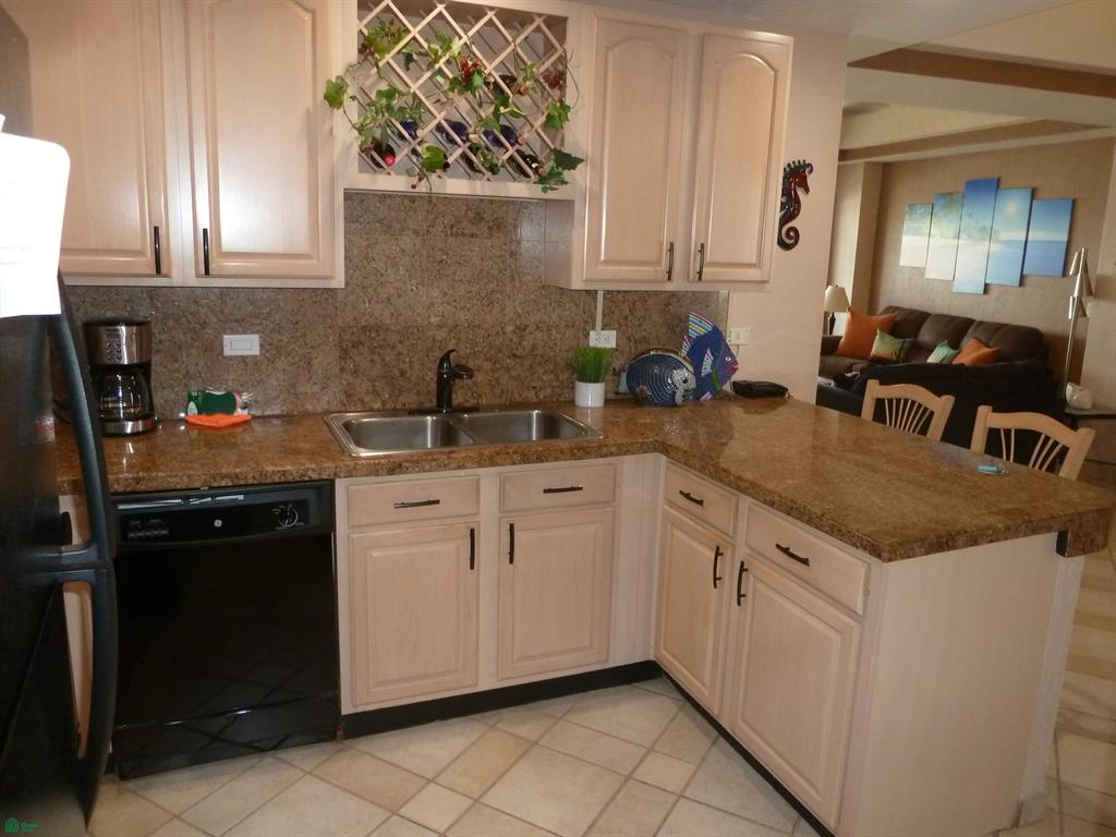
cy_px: 418
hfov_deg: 69.4
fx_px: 806
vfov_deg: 54.9
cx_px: 558
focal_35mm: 25
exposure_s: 1/30
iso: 250
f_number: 3.3
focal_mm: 4.1
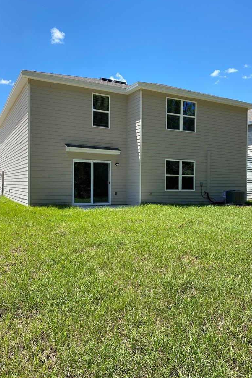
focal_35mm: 28
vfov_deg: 65.5
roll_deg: -0.6
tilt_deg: +0.0
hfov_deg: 46.4
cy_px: 187
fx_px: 294
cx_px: 137
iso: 32
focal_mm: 4.25
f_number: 1.8
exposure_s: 1/1866
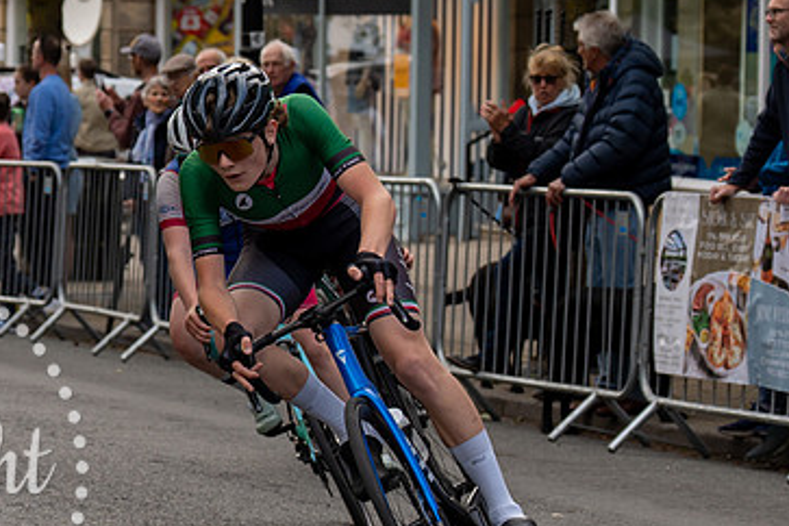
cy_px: 195
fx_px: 4295
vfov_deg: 7.0
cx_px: 255
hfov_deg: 10.5
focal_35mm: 196
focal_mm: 70
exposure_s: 1/1000
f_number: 4
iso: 400
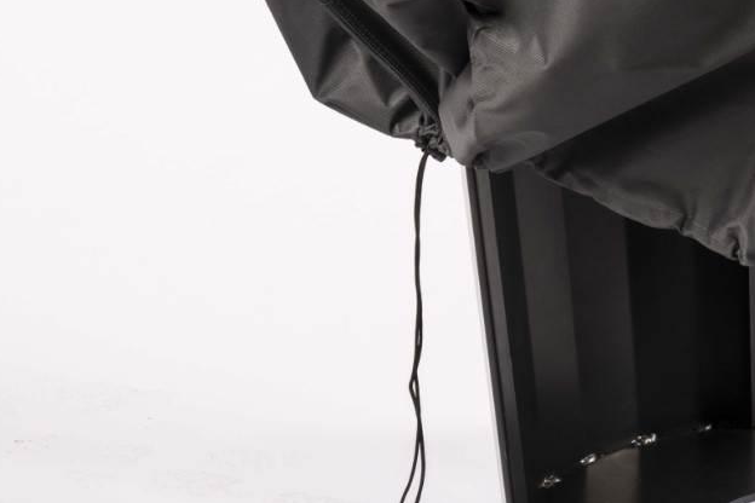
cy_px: 15
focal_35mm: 206
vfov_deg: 6.6
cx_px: 825
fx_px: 4320
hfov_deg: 9.9
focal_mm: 67
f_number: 13
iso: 200
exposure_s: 1/100
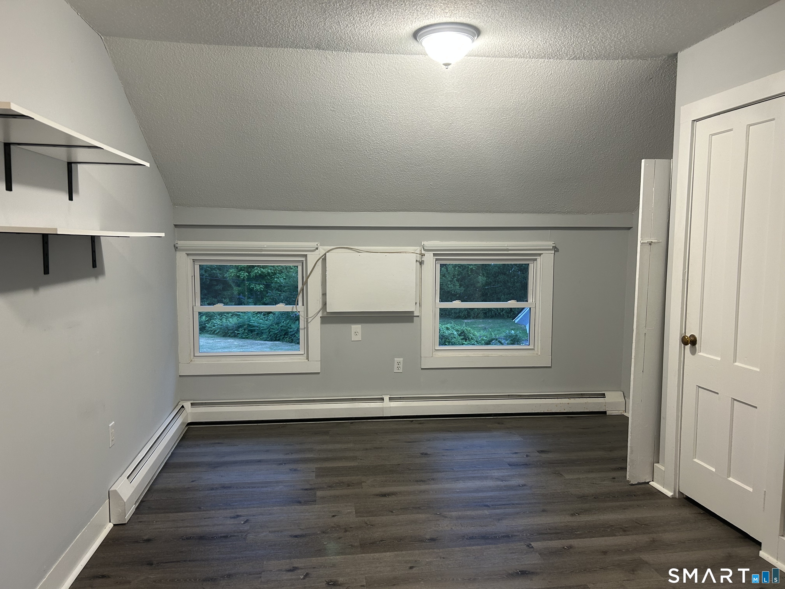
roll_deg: +0.3
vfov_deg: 53.1
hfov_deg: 67.3
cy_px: 294
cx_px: 392
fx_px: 590
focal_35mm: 26
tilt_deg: -7.0
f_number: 1.5
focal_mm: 5.7
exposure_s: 1/60
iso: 100
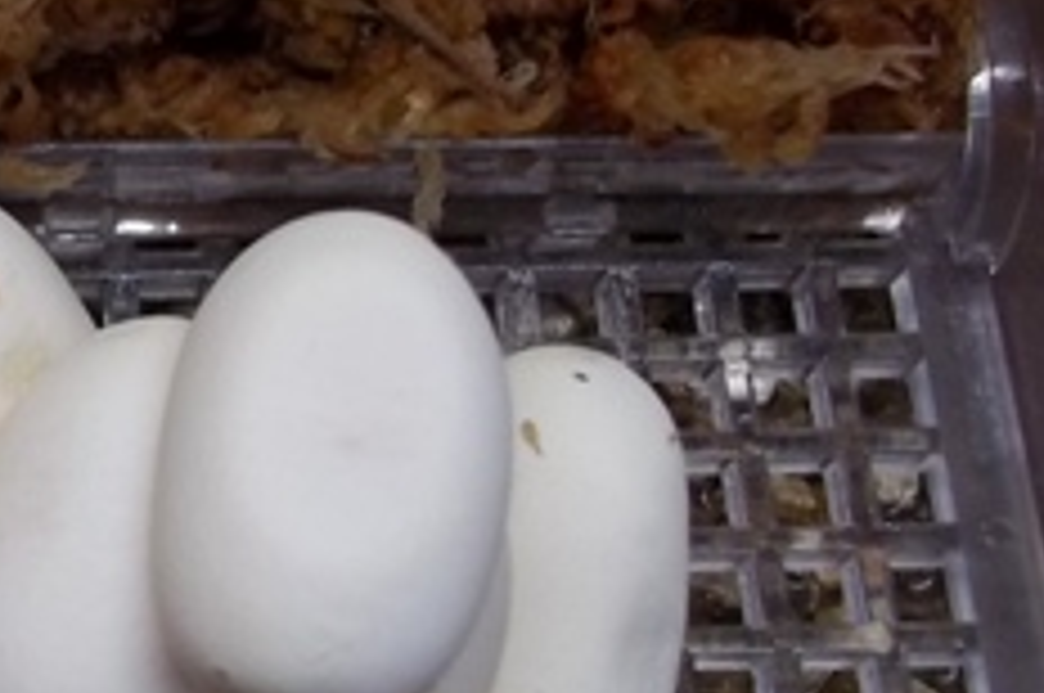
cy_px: 346
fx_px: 2664
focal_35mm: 92
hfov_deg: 20.5
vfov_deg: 14.8
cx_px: -252
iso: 80
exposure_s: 1/40
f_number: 2.9
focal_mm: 5.7
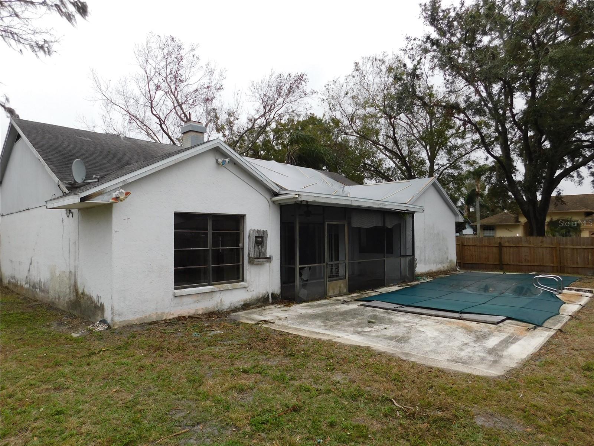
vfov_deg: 58.9
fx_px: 395
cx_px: 297
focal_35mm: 23
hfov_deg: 73.9
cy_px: 223
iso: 125
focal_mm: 4
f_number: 3
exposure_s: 1/250
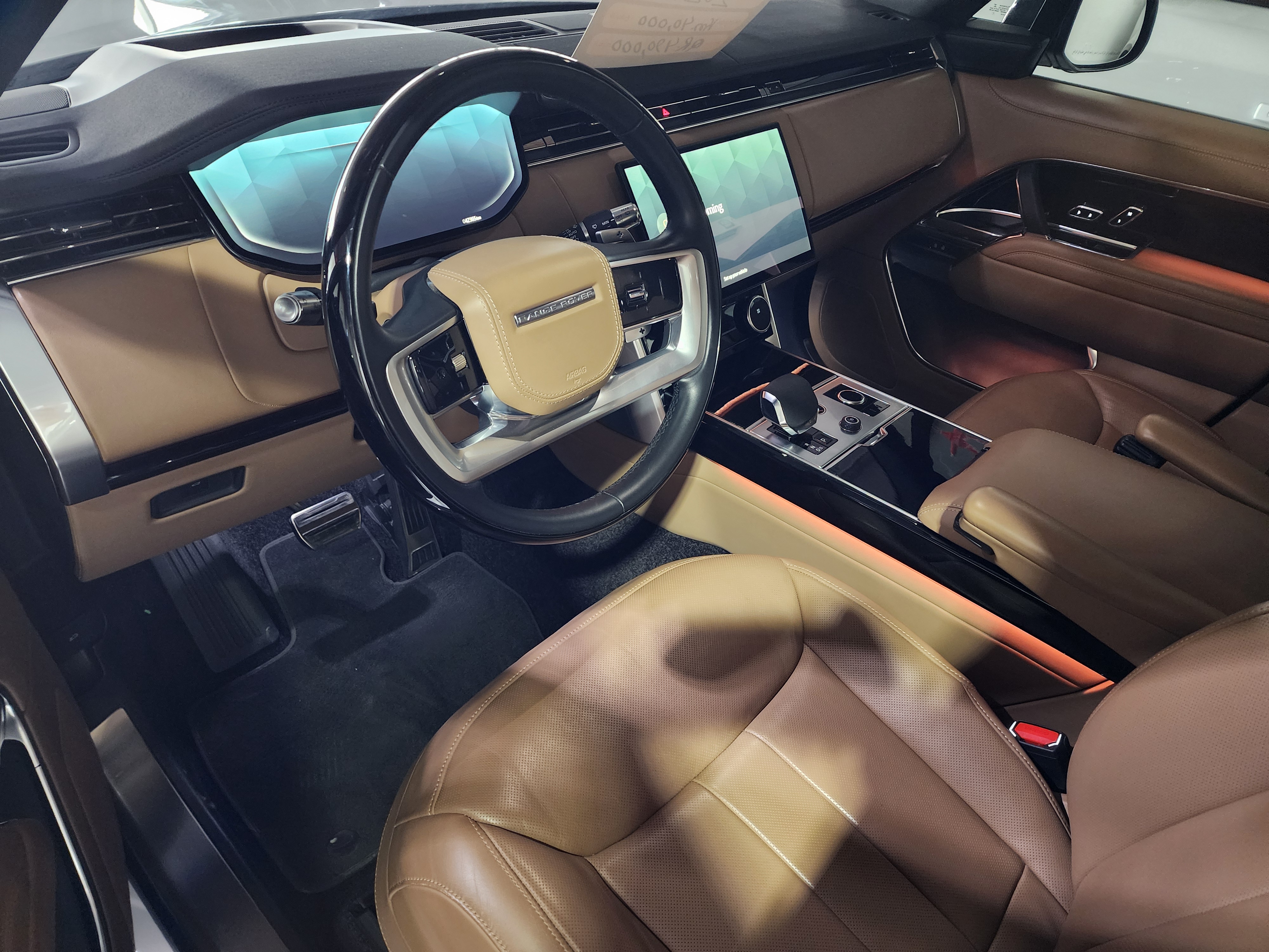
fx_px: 843
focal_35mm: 23
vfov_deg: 58.9
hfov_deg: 73.9
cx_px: 634
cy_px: 476
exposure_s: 1/25
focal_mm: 6.4
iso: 640
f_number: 1.8
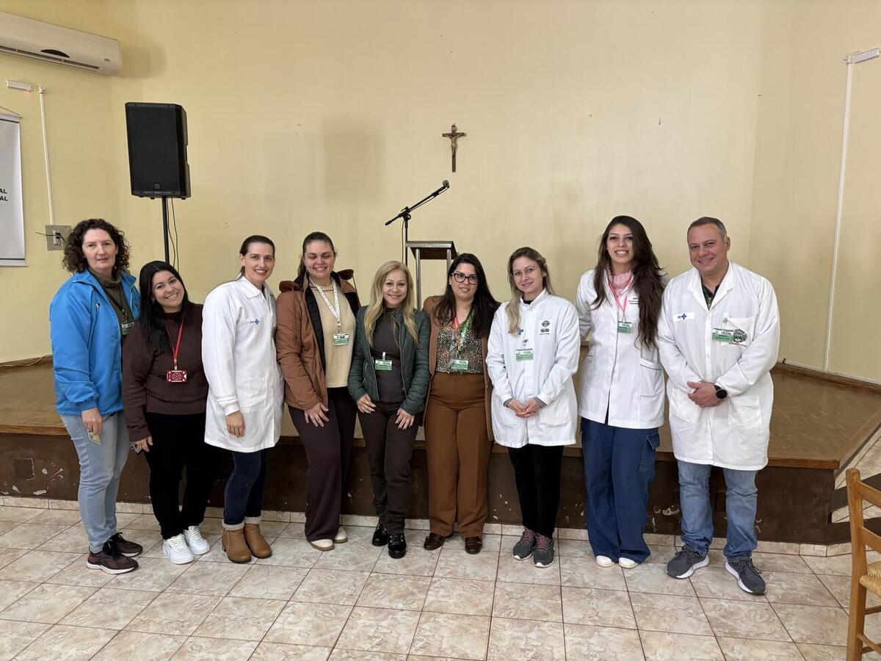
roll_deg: +0.3
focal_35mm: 26
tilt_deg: -9.1
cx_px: 440
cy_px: 330
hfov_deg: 67.3
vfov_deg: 53.1
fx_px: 662
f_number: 1.6
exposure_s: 1/60
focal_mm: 5.96
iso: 200
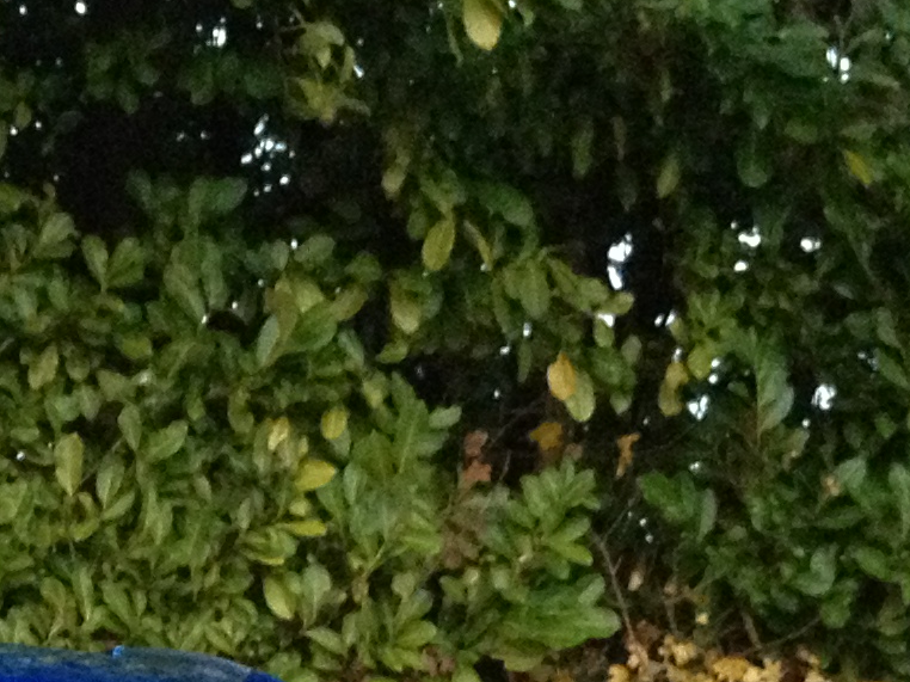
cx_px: 86
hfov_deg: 13.1
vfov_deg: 9.2
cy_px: 1426
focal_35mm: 150
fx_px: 3942
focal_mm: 4.28
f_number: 2.4
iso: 400
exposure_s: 1/20
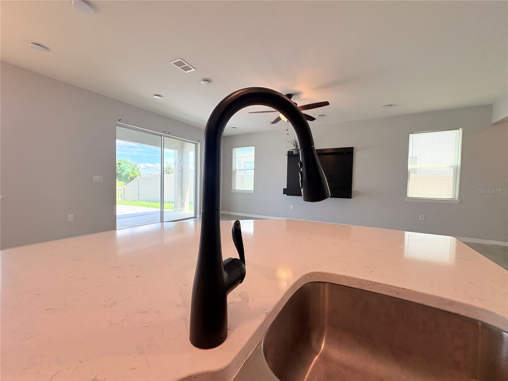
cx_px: 254
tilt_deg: -2.6
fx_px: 205
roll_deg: -1.0
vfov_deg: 85.7
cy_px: 190
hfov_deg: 102.1
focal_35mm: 14
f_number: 2.2
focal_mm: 2.22
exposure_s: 1/177
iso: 64
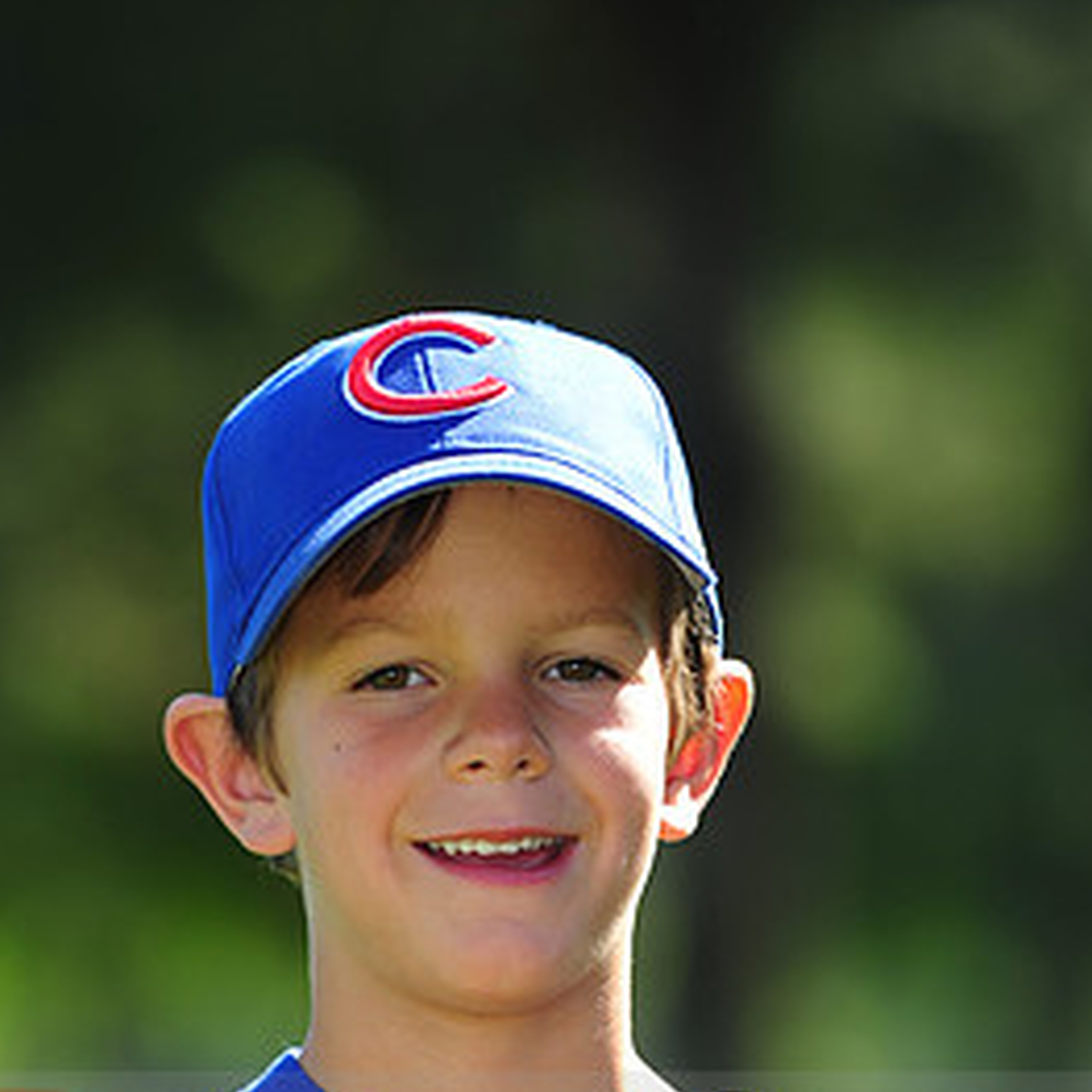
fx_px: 13348
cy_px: 1129
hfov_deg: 4.7
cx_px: 428
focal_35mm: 374
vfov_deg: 4.7
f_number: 4.5
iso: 200
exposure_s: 1/500
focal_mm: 200
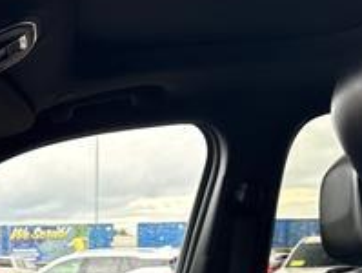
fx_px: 807
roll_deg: +1.5
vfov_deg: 17.6
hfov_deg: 24.3
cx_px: 9
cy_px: 382
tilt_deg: -6.7
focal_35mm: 77
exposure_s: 1/243
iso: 100
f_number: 1.78
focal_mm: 6.76
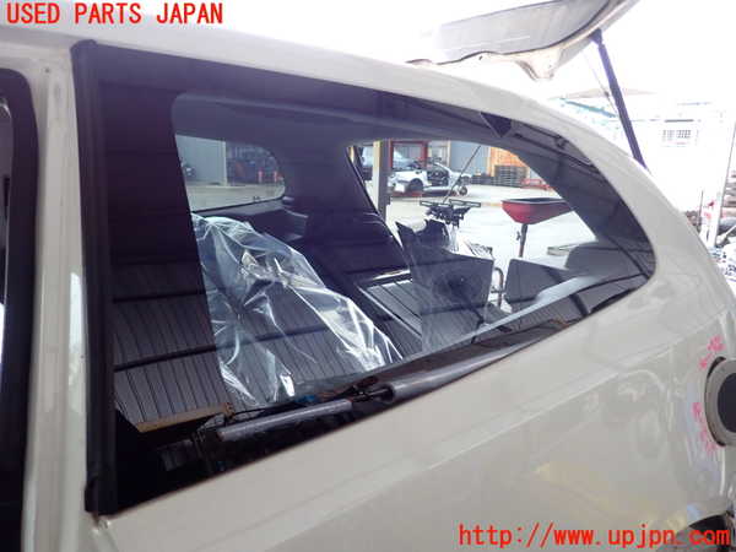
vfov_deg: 54.9
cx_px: 368
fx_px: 532
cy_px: 276
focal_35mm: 25
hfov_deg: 69.4
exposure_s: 1/50
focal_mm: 4.5
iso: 200
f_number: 2
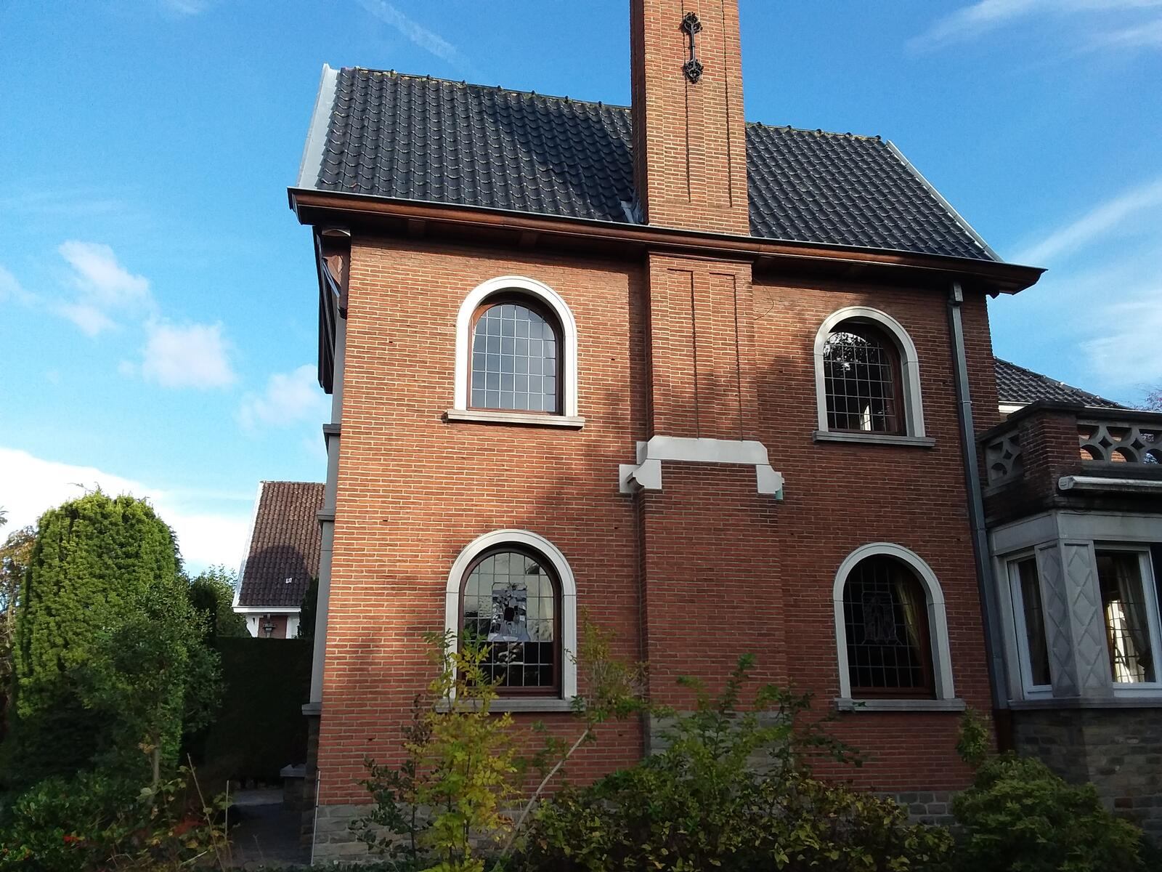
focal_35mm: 27
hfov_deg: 65.3
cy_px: 436
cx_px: 581
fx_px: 906
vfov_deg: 51.4
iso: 40
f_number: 1.9
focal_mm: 2.91
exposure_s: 1/684
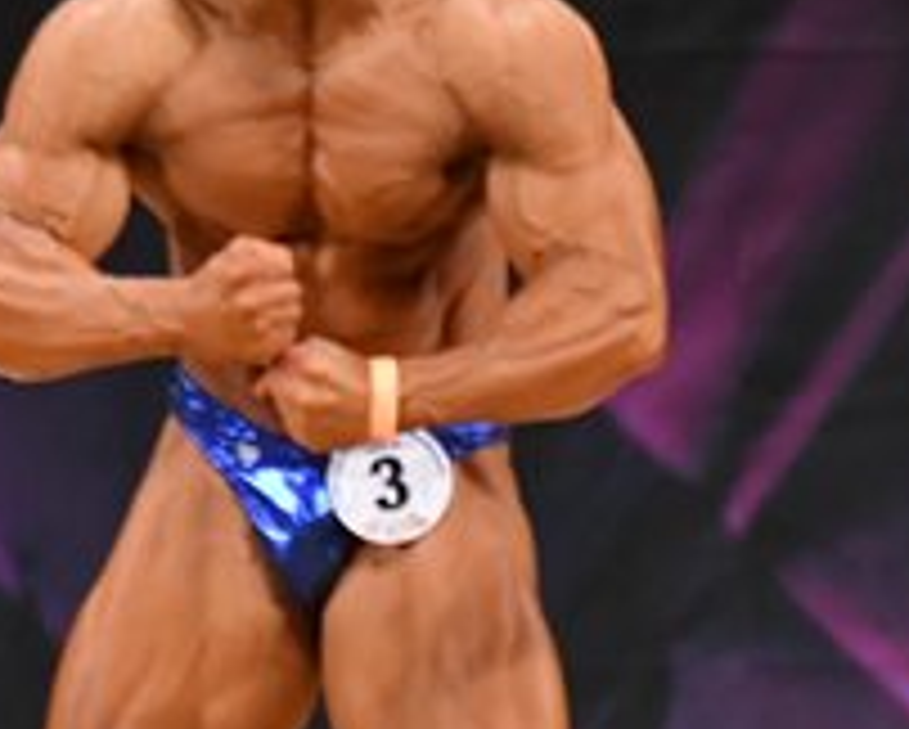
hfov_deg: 2.0
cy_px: 549
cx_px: 488
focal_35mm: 972
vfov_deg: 1.6
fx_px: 26175
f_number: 5.6
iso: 3200
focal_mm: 180
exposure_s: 1/400
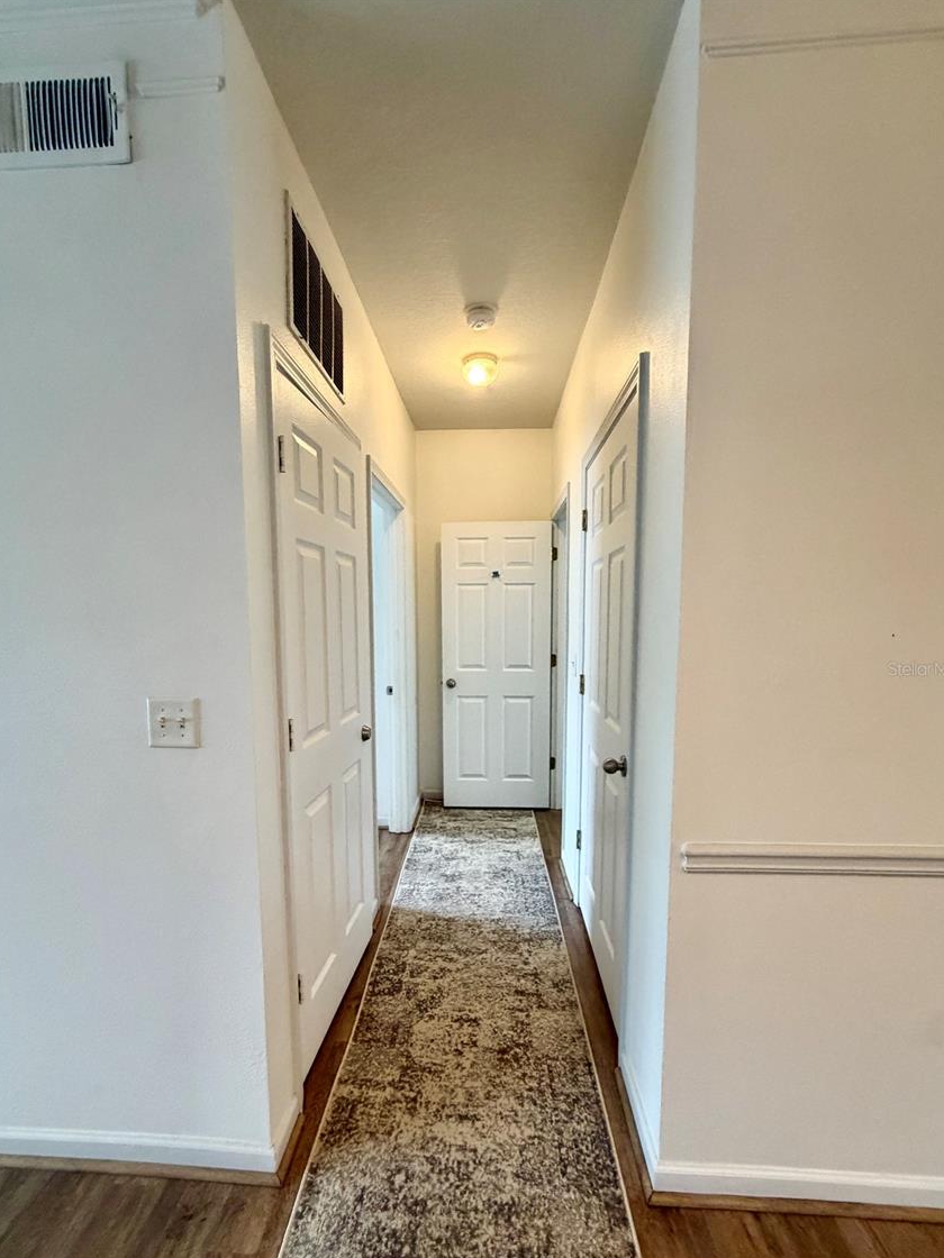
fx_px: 545
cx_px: 462
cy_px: 668
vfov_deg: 98.0
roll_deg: +0.6
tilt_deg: -4.7
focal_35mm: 15
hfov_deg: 81.7
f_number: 2.2
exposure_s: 1/120
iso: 320
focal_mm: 2.22
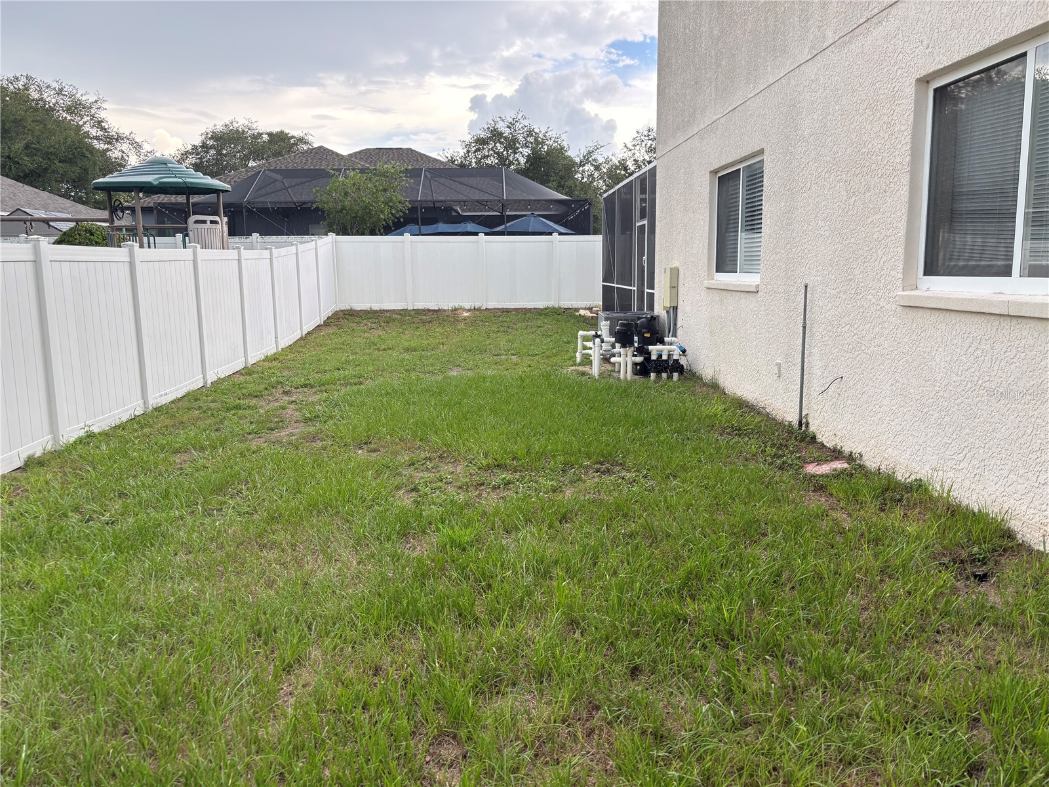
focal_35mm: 26
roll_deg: +2.2
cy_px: 394
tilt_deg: -7.7
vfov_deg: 53.1
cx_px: 524
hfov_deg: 67.3
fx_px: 788
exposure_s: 1/256
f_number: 1.6
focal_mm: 5.96
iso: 40
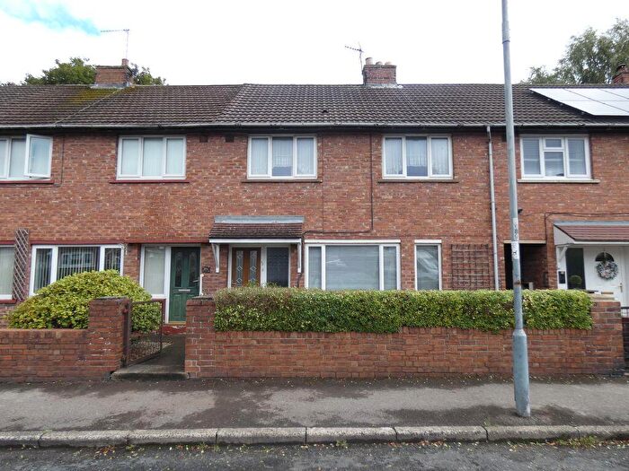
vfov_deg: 66.0
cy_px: 236
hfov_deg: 81.7
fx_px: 363
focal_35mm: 20
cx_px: 314
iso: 80
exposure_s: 1/320
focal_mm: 3.6
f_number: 2.8
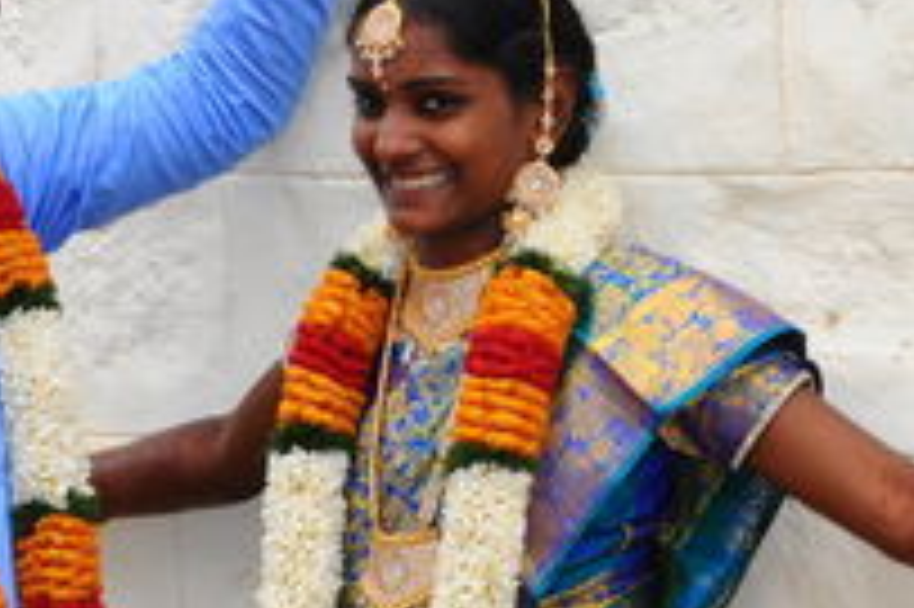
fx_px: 4287
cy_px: 261
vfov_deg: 8.1
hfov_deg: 12.2
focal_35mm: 169
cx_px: 549
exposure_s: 1/125
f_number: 9
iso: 250
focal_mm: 38
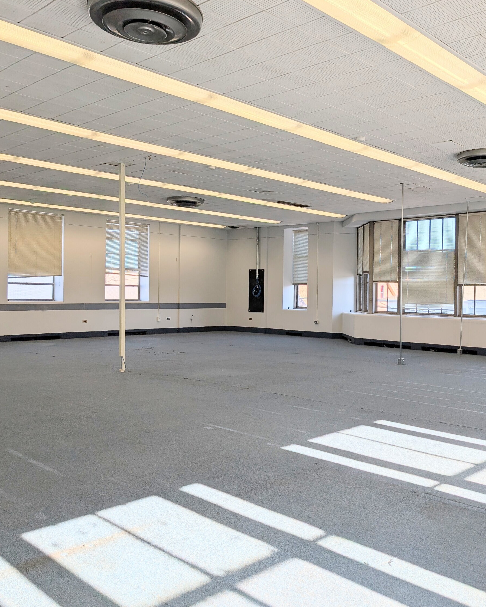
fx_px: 575
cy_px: 304
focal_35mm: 32
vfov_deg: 55.7
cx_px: 321
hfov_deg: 45.2
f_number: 1.68
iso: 22
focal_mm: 6.9
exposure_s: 1/2994
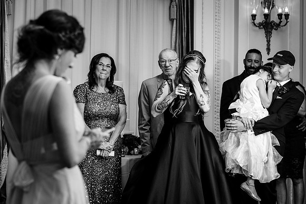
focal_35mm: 94
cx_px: 159
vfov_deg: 14.6
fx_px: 797
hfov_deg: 21.7
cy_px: 98
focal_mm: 86
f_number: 4
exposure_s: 1/200
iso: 2000
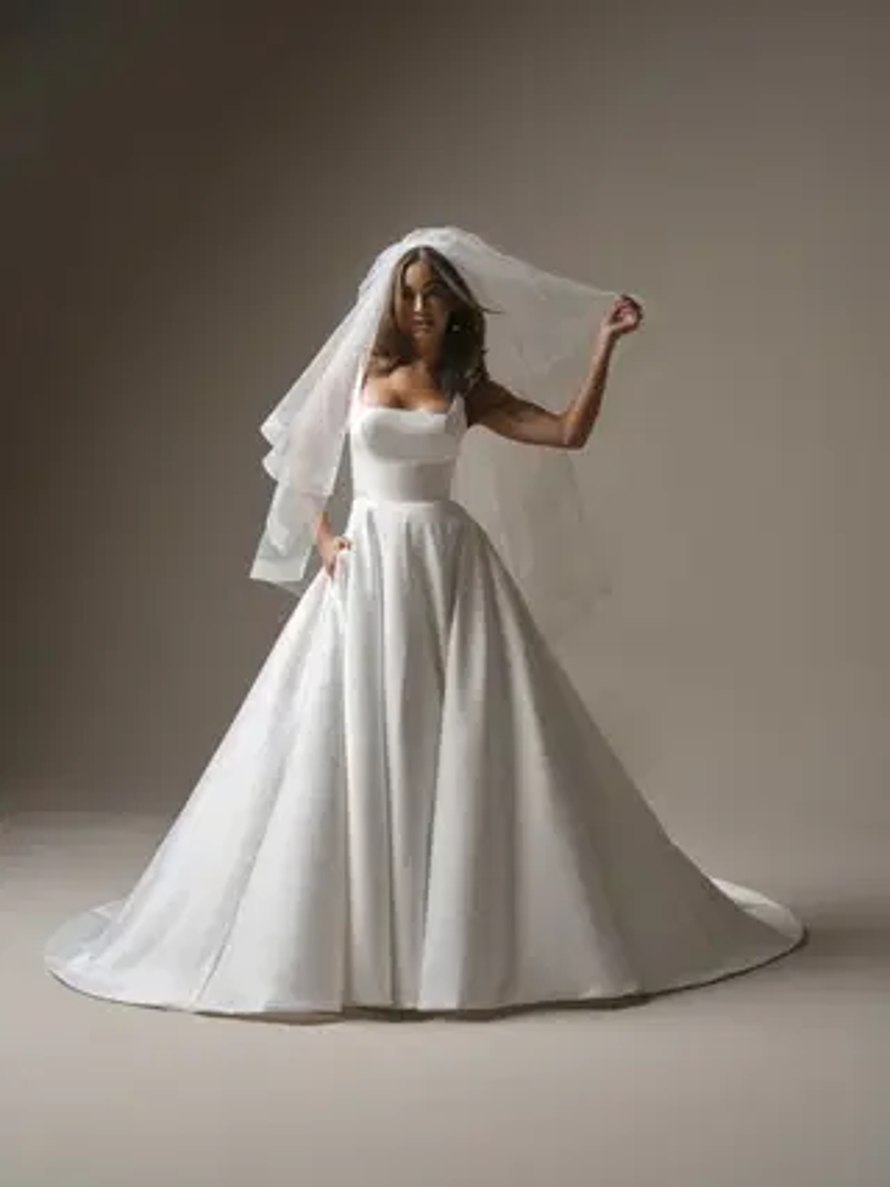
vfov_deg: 38.9
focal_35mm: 49
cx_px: 445
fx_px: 1681
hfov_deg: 29.7
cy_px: 594
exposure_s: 1/125
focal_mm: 62.4
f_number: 10
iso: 500
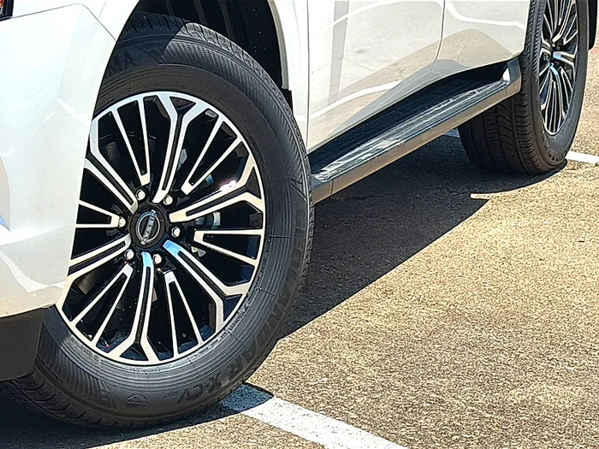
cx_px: 300
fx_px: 1730
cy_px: 224
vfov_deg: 14.8
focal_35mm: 100
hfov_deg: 19.6
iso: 80
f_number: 1.78
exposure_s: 1/5618
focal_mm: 6.86
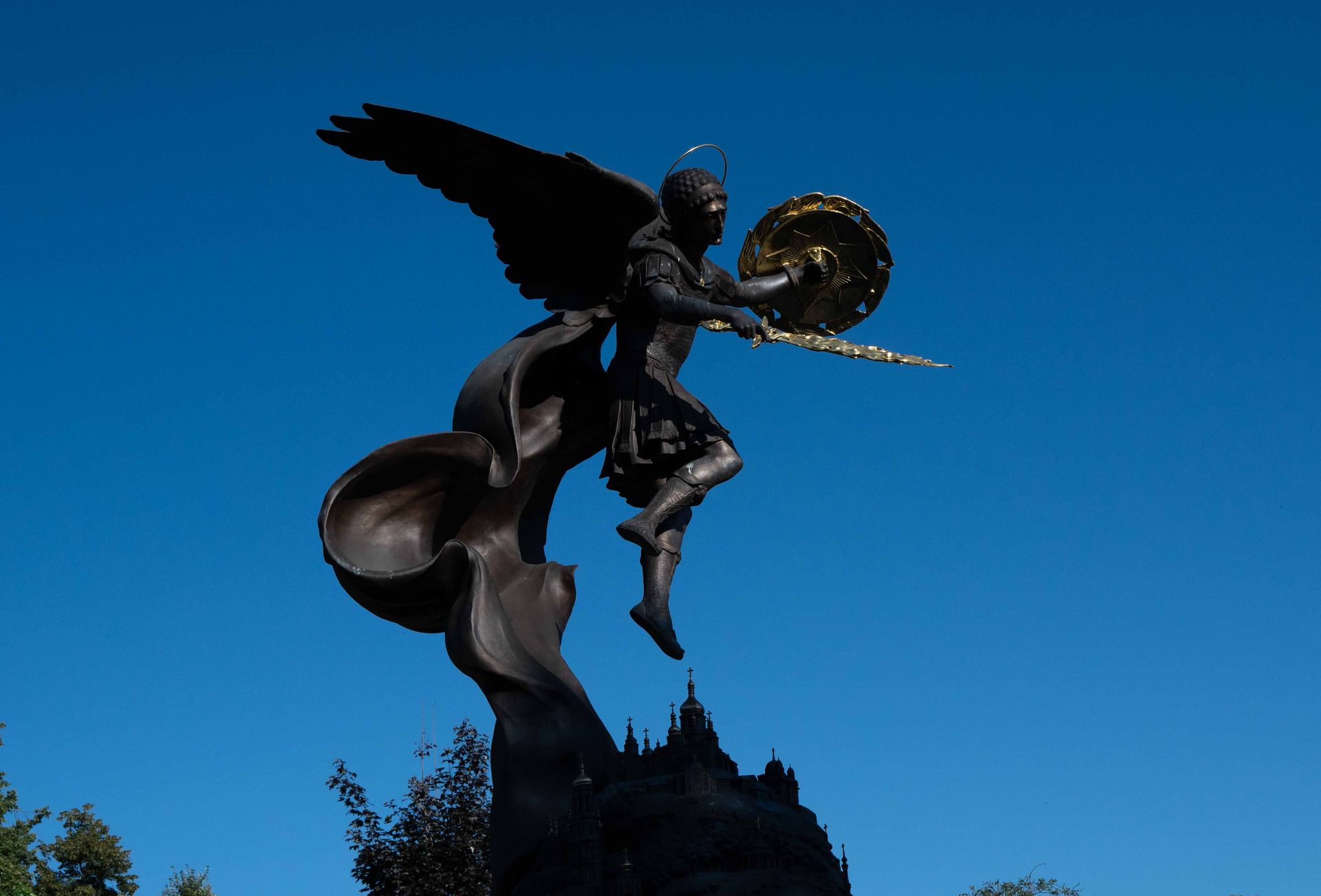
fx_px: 2111
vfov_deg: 23.9
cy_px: 550
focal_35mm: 57
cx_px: 827
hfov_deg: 34.6
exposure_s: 1/4000
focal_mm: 46
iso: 1000
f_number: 9
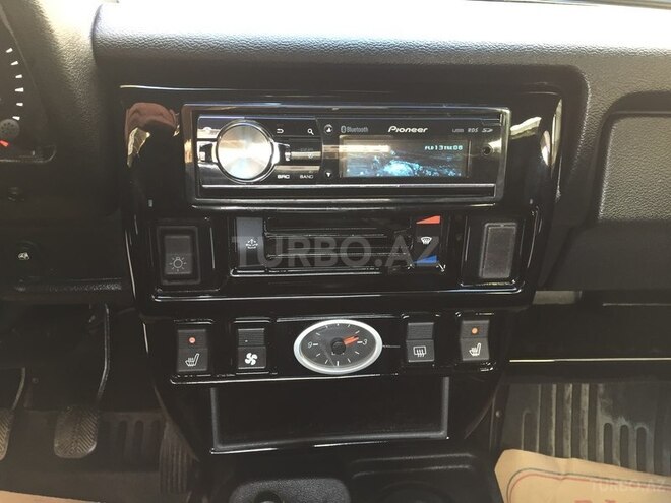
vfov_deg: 48.2
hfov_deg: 61.7
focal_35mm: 29
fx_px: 562
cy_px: 252
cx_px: 336
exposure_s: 1/33
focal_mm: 4.15
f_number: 2.2
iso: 80
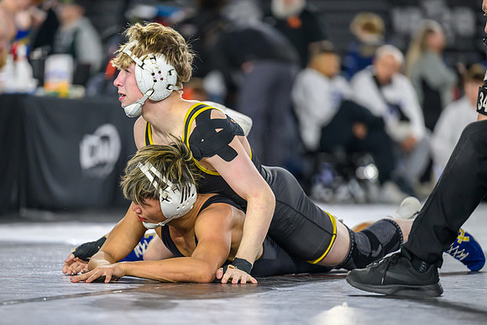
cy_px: 191
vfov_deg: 5.8
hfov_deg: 8.7
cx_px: 189
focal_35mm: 237
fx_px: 3213
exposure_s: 1/1000
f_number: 2.8
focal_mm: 190
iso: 2500
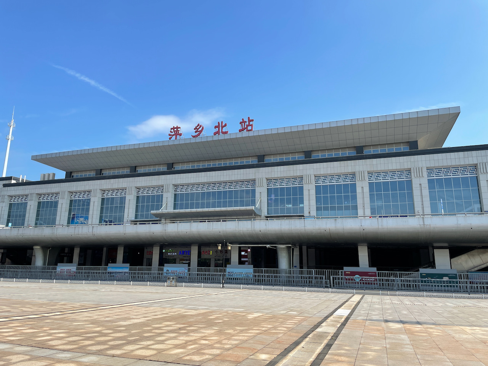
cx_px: 244
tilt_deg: +13.1
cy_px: 183
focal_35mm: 26
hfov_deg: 67.3
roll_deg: -0.5
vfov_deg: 53.1
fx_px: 367
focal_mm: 4.2
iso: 32
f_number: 1.6
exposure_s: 1/2882
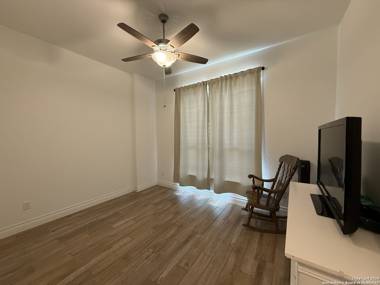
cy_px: 142
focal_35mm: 14
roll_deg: +0.5
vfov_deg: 85.7
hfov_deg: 102.1
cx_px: 190
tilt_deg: -1.5
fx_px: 154
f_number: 2.2
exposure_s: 1/60
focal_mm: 2.22
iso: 250
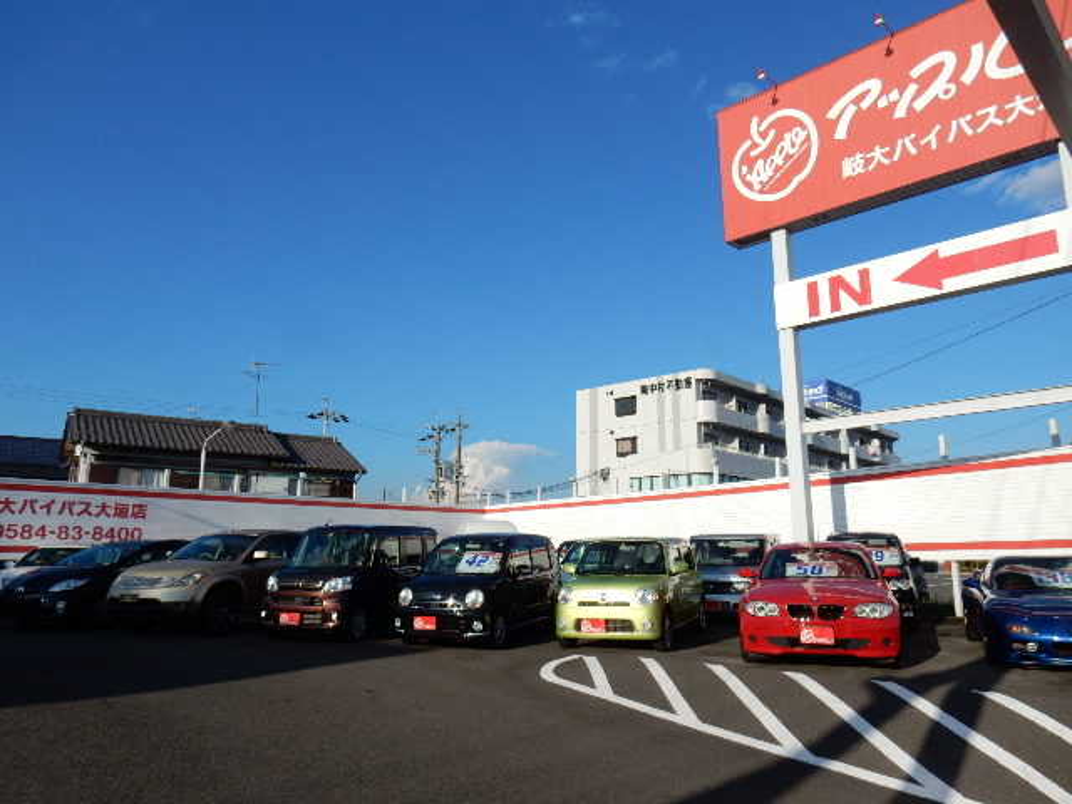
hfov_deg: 69.4
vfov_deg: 54.9
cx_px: 536
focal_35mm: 25
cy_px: 402
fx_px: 774
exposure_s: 1/1600
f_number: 3.7
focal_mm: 4.5
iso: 125
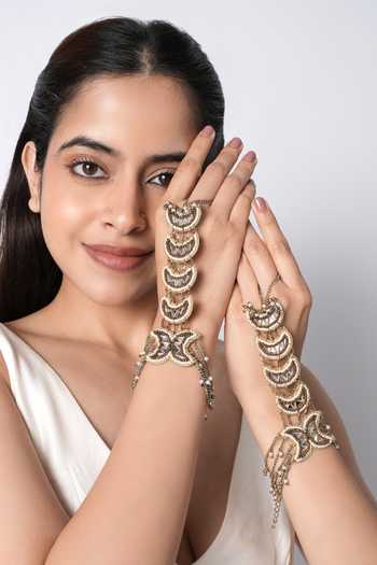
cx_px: 188
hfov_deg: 37.9
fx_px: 550
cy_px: 282
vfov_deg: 54.4
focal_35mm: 35
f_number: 9.5
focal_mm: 35
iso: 125
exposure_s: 1/125
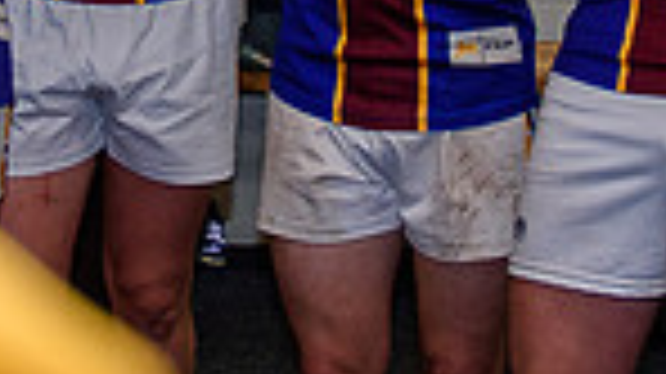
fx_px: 2400
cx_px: 171
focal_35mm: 136
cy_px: -267
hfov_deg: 15.7
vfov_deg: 8.6
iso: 400
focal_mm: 16
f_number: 2.8
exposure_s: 1/160
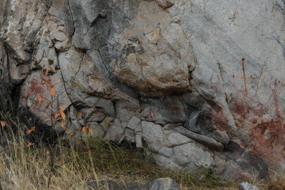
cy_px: 98
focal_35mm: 55
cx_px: 176
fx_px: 435
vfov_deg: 24.6
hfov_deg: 36.1
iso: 200
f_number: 3.2
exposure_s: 1/250
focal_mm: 44
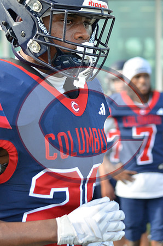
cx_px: 82
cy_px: 123
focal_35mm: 105
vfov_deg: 19.5
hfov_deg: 13.0
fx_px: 716
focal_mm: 70
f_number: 4.5
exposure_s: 1/500
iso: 500
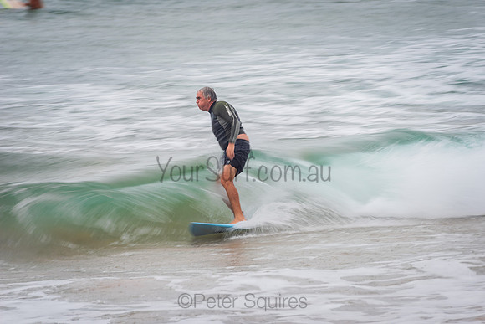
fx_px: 6737
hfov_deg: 4.1
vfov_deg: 2.8
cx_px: 242
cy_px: 162
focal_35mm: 500
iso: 64
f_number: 11
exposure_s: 1/20
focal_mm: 500
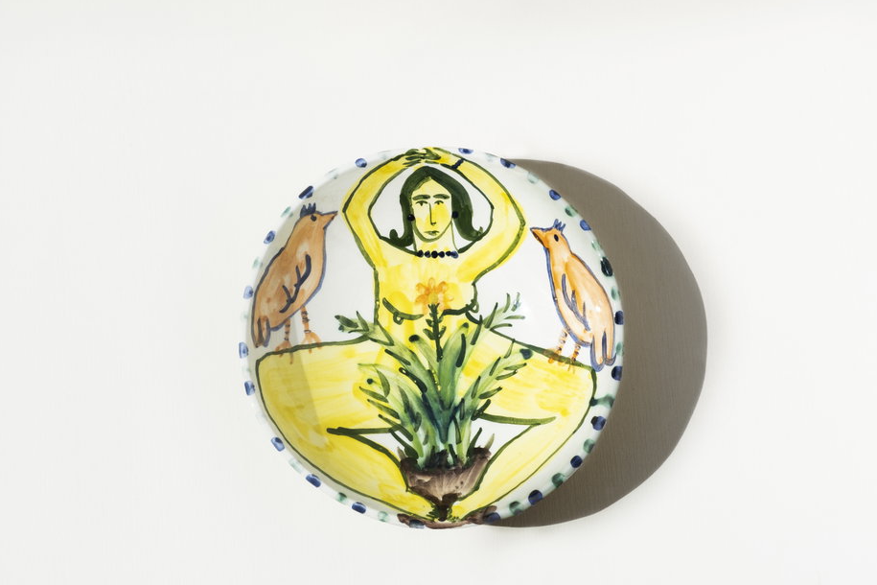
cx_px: 427
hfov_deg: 20.8
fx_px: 2387
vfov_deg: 14.0
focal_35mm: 98
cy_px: 317
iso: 160
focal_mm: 55
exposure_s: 1/250
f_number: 13
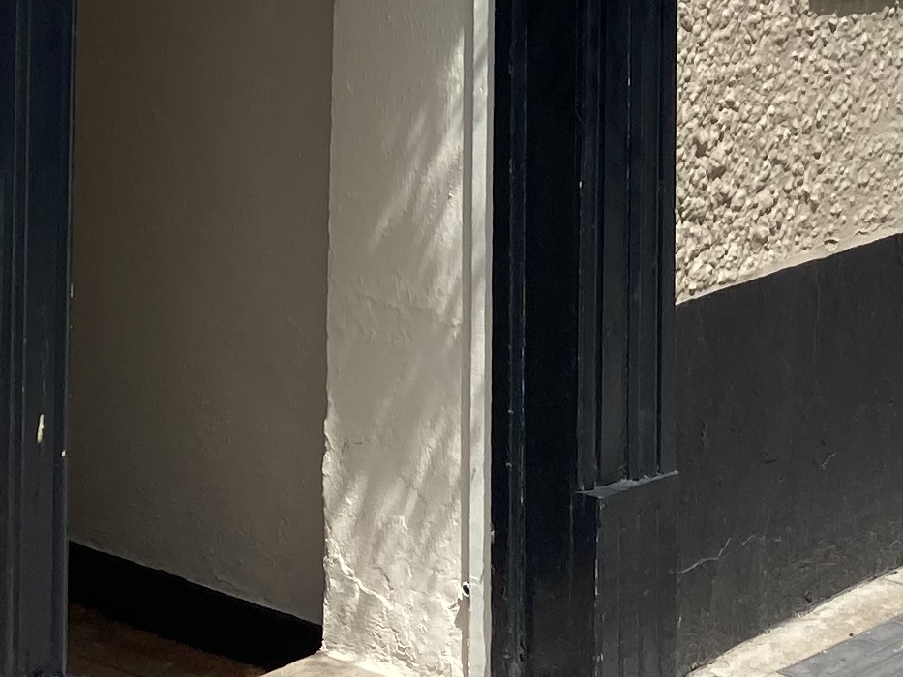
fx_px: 3157
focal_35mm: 121
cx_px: 694
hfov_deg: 16.2
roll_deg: -0.9
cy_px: -634
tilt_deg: +4.1
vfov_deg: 11.2
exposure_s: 1/1845
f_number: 1.8
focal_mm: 3.99
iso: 20
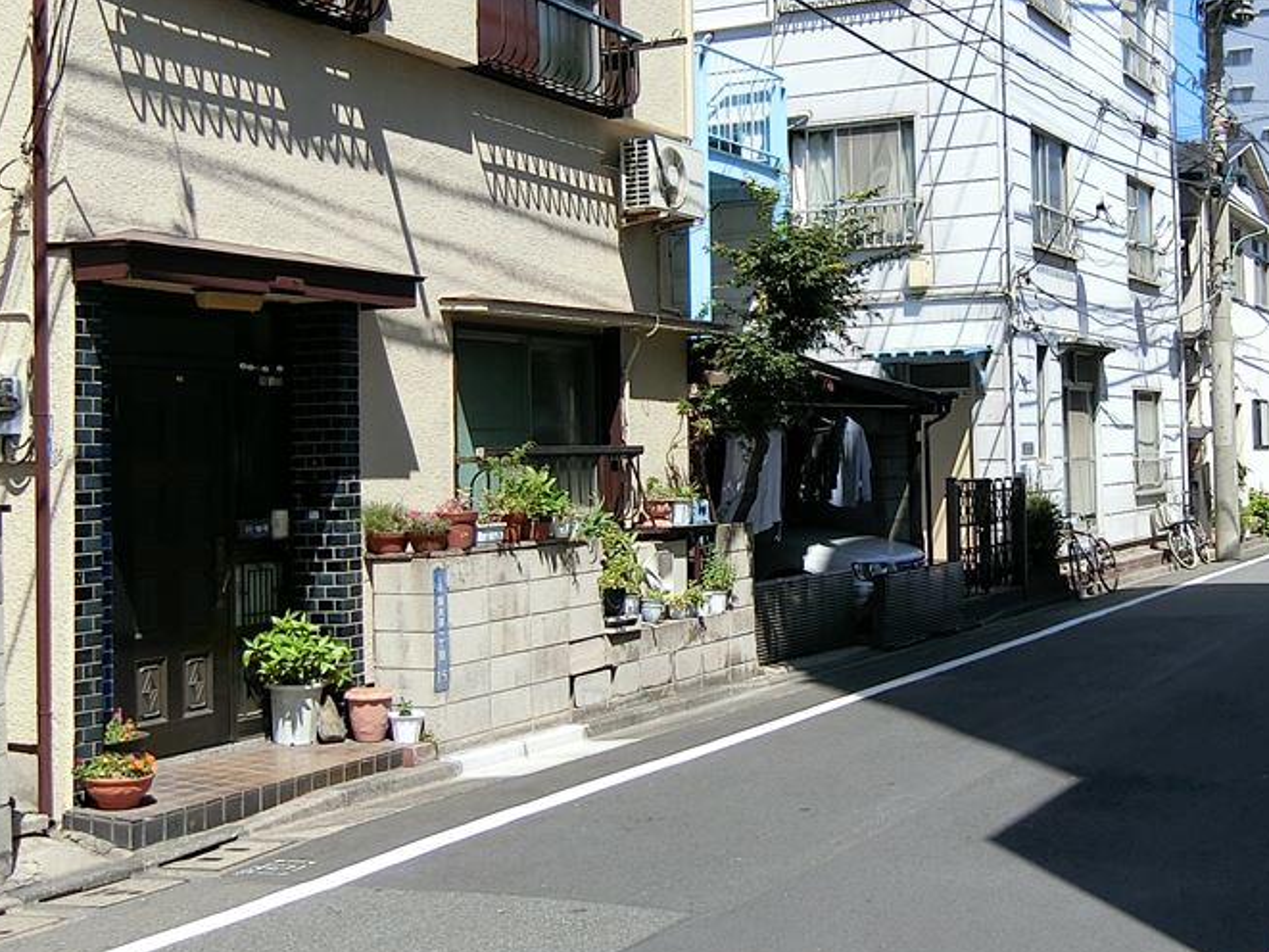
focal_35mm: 46
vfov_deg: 31.5
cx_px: 864
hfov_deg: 40.6
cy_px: 411
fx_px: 1687
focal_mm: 4.06
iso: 80
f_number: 6.9
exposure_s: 1/200
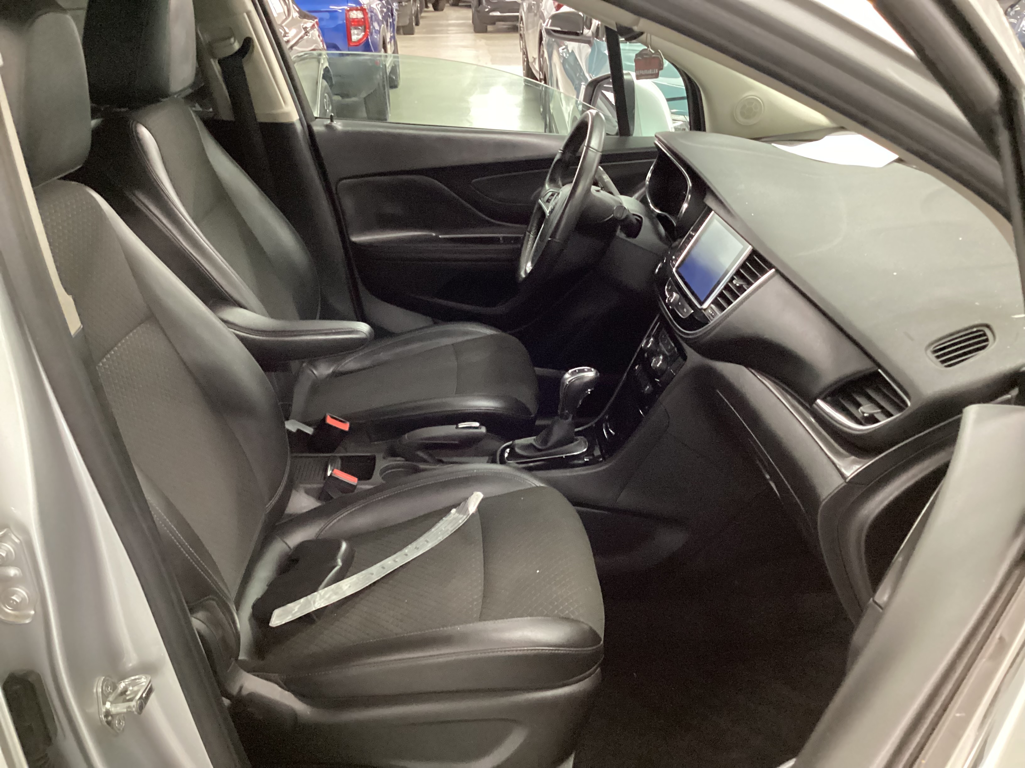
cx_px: 512
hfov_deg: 58.4
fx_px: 918
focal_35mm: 31
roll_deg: +0.7
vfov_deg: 45.4
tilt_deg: -25.5
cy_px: 384
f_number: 2.4
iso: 800
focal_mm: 3.3
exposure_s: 1/24
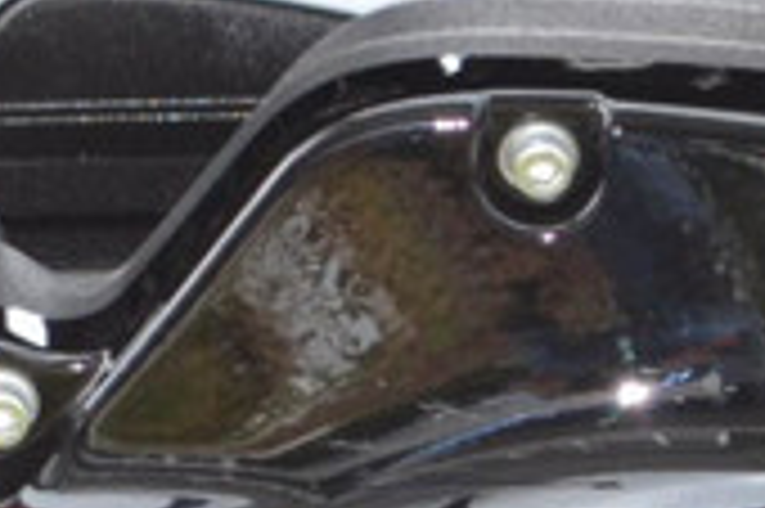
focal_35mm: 583
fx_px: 12367
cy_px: 274
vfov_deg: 2.4
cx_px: -752
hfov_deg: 3.5
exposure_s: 1/60
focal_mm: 55
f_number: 5.6
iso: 500
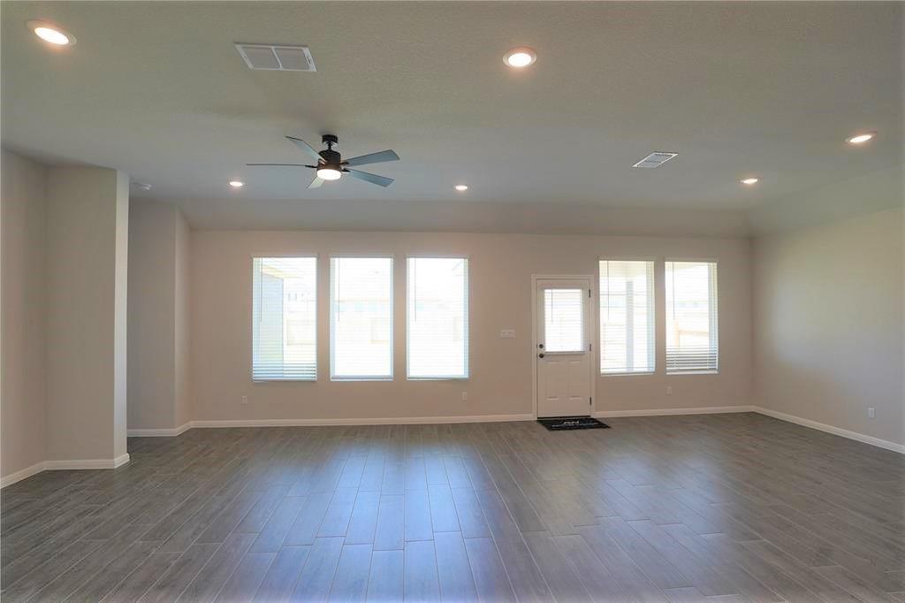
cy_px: 302
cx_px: 452
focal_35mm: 17
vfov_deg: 70.4
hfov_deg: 93.3
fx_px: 427
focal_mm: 17
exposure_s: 1/160
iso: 320
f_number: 4
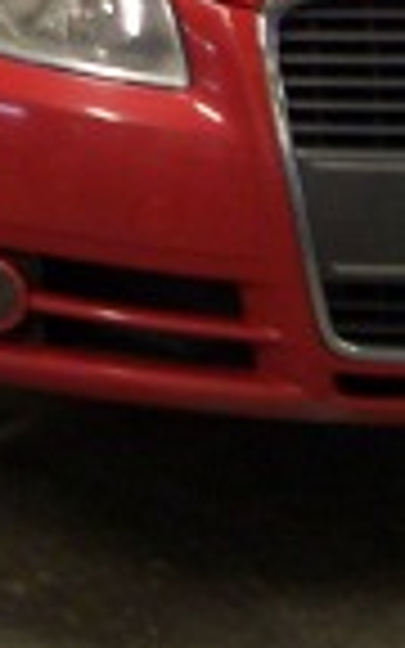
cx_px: -68
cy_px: -11
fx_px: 3267
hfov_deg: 7.0
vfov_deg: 11.2
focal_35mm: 185
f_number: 2.7
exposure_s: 1/10
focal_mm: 6
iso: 160
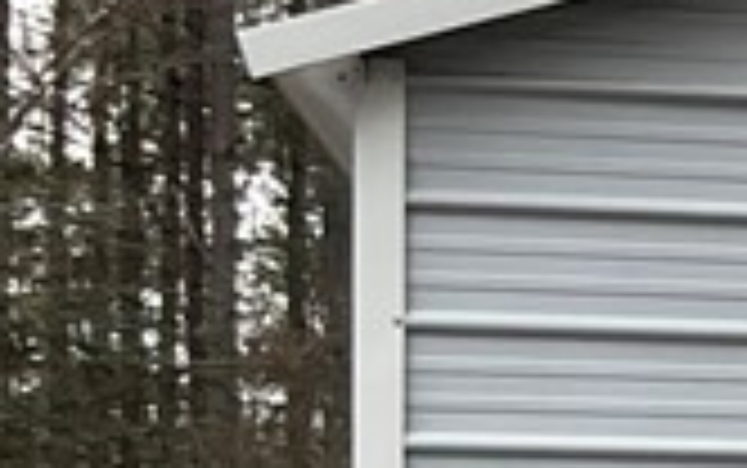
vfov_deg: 6.8
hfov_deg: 9.7
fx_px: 3871
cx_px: 1800
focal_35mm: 190
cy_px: 796
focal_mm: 3
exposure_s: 1/491
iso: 16
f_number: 1.8
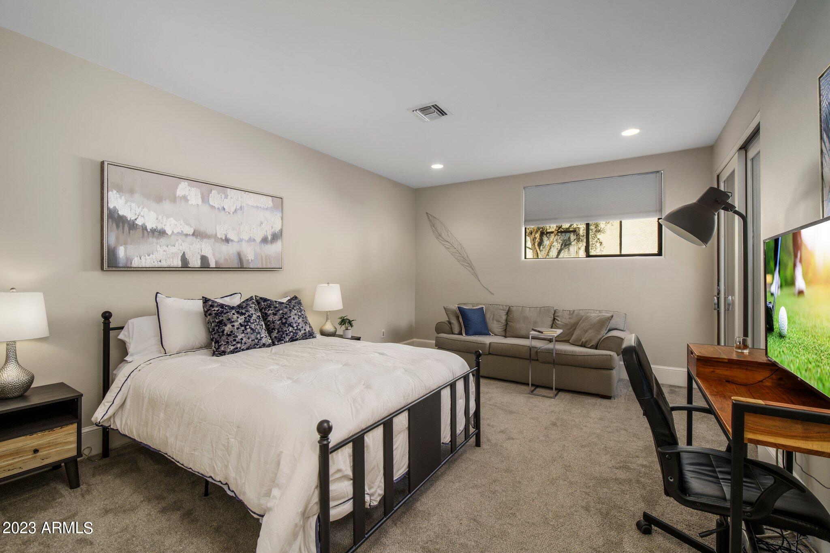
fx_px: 346
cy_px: 276
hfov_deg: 100.4
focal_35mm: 15
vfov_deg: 77.3
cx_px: 415
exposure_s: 1/2
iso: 400
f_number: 13
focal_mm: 15
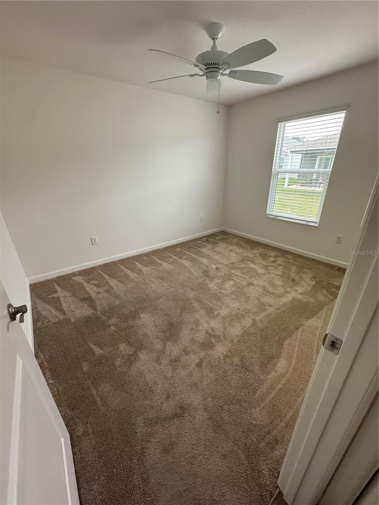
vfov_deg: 102.1
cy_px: 252
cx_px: 190
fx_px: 204
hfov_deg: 85.7
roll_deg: +1.9
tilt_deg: -23.6
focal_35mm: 14
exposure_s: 1/99
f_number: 2.2
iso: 250
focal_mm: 2.22
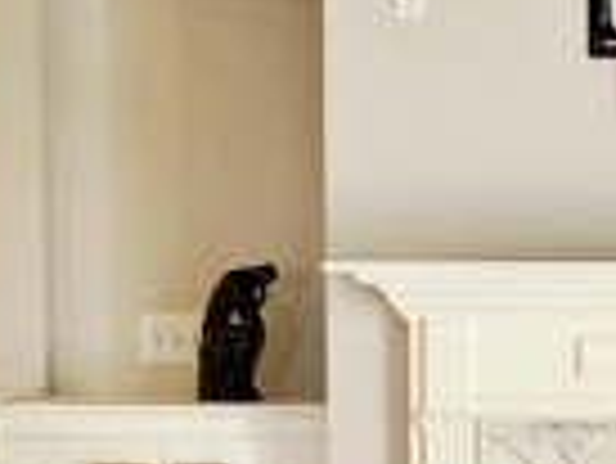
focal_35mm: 112
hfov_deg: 16.9
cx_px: 722
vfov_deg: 13.2
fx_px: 1995
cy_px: 360
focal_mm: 5.4
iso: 160
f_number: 1.8
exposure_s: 1/120
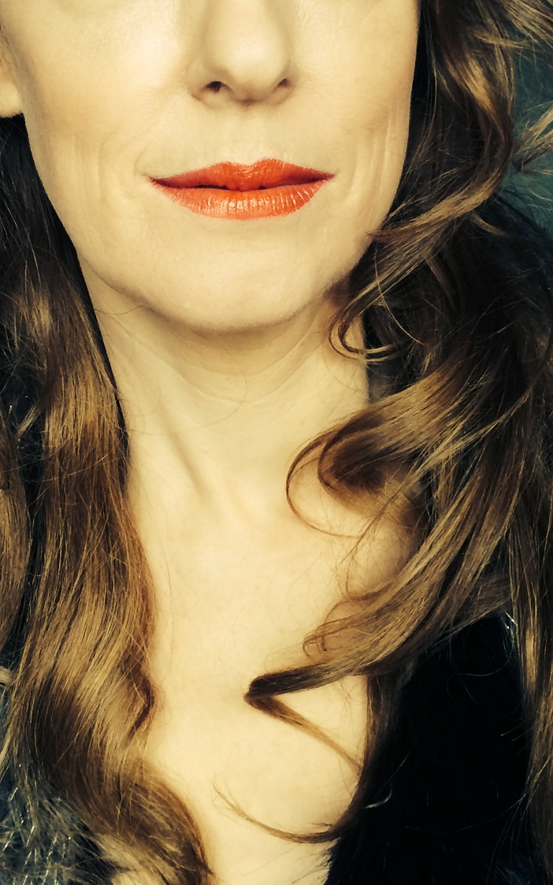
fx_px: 1398
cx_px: 218
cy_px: 301
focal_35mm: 58
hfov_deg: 22.3
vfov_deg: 34.8
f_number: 2.2
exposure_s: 1/30
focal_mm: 4.12
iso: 40
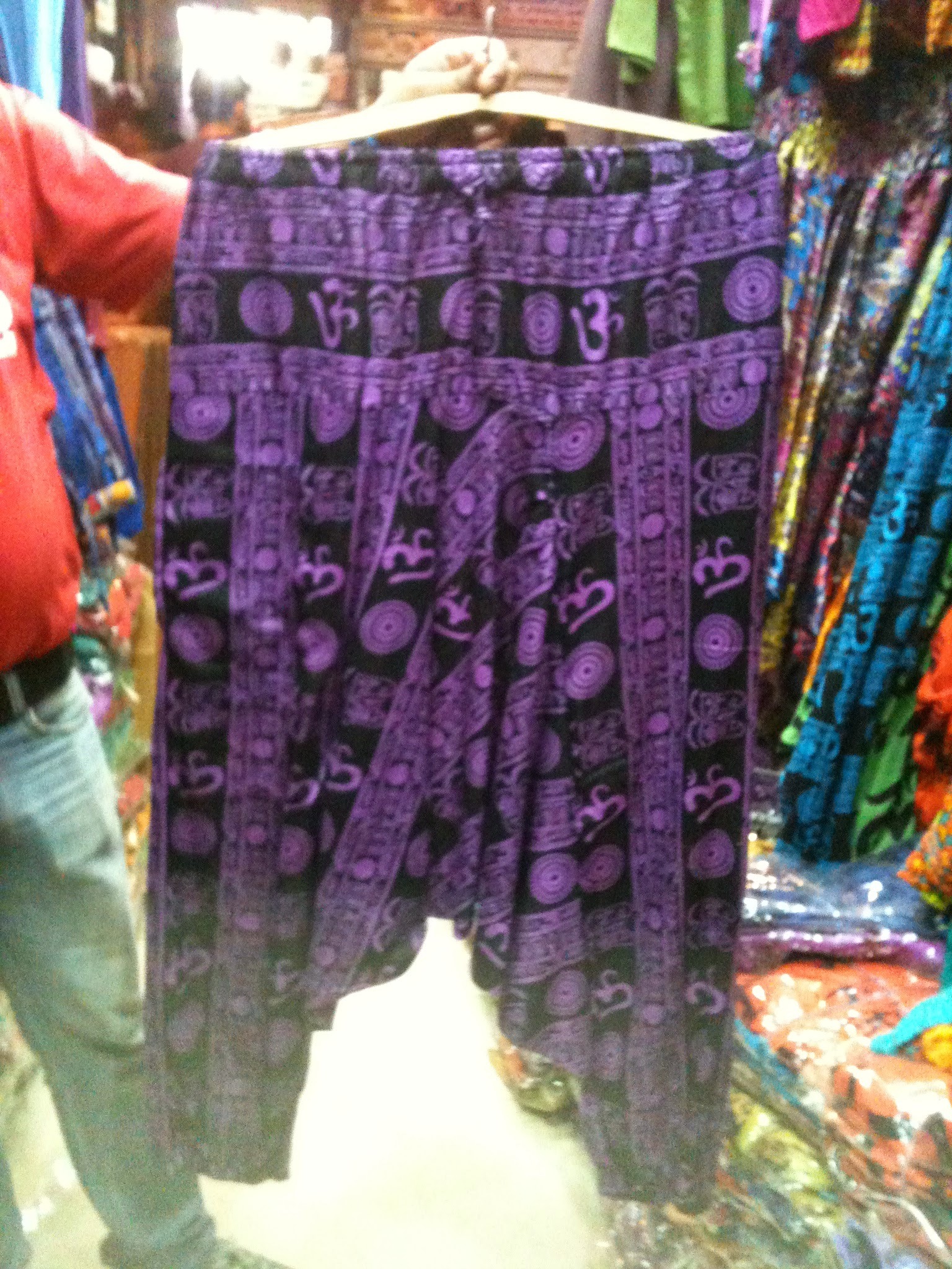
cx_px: 476
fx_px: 1283
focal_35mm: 35
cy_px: 634
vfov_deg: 52.6
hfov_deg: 40.7
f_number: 2.8
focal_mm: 3.85
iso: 640
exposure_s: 1/13
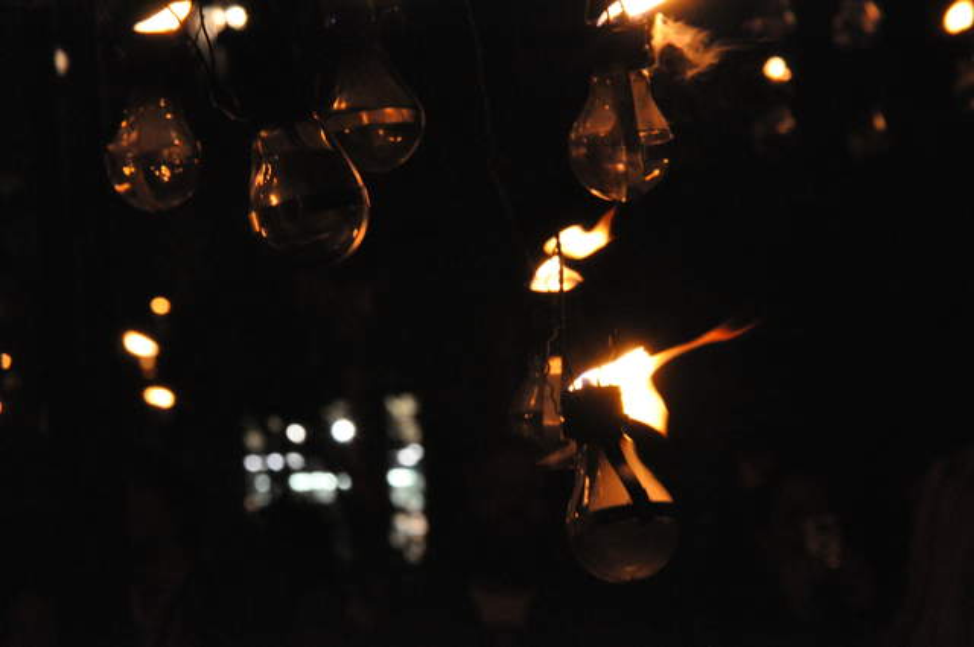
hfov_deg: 13.1
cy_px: 324
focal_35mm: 158
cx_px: 487
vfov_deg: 8.7
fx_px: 4256
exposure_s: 1/25
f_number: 14
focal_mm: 105
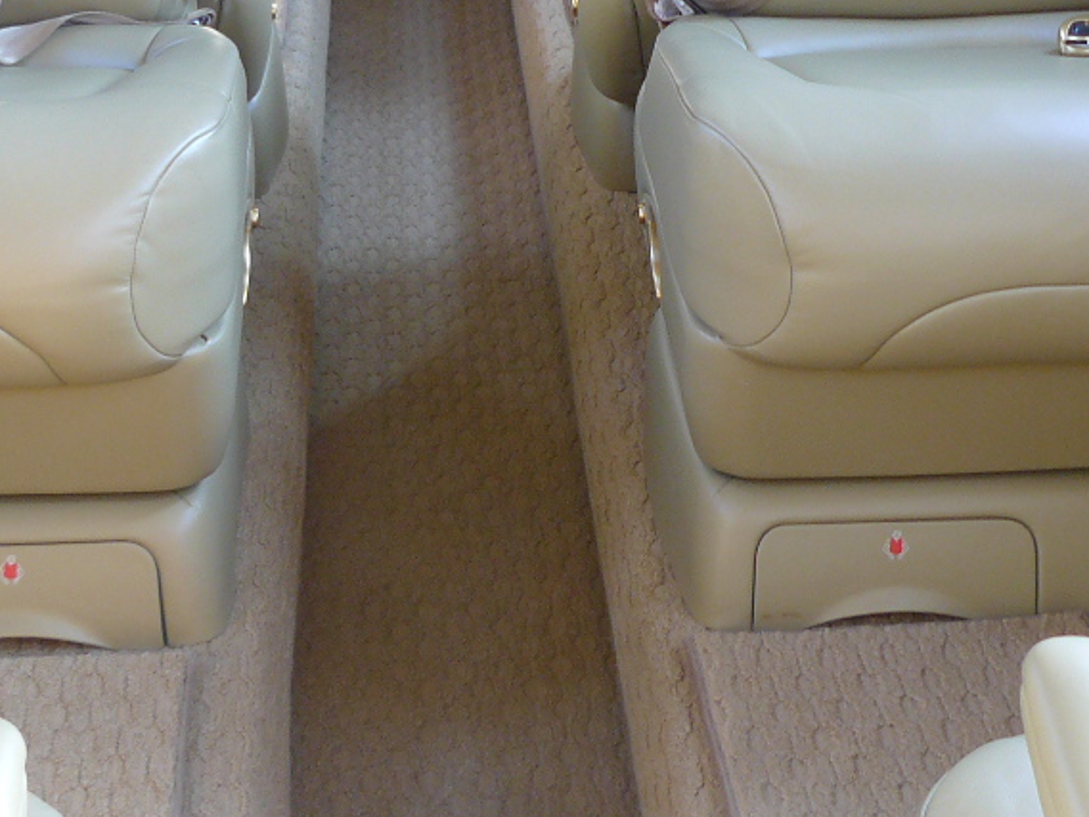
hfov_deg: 24.1
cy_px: 218
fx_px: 2549
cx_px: 528
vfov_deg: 18.1
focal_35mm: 81
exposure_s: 1/8
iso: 100
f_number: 2.8
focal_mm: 6
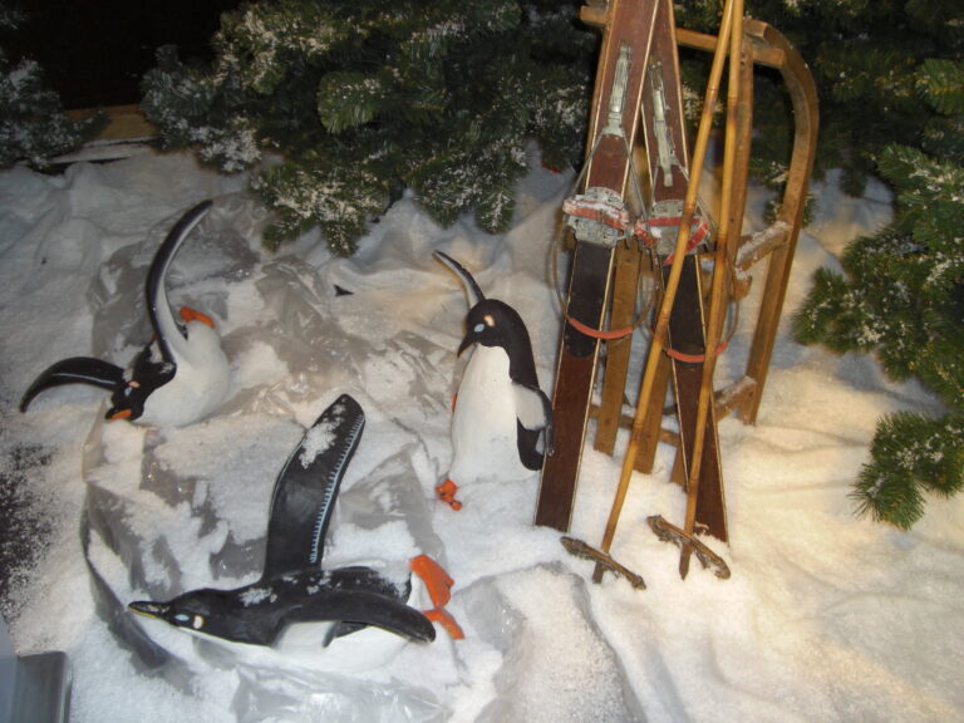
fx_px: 1058
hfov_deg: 49.0
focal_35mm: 38
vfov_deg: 37.7
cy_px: 362
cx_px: 482
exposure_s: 1/100
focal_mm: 6.2
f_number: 2.7
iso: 100
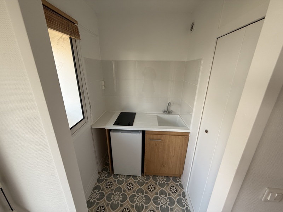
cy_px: 106
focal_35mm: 14
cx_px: 142
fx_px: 114
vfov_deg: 85.7
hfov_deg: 102.1
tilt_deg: -18.0
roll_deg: -0.2
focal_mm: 2.22
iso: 64
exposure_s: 1/99
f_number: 2.2
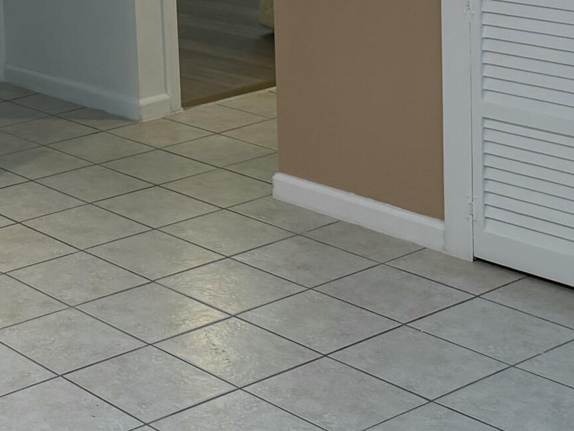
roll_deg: +4.1
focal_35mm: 83
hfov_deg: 20.8
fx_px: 1377
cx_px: -230
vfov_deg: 16.9
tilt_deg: -6.5
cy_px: -108
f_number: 1.78
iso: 200
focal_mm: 6.76
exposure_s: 1/124
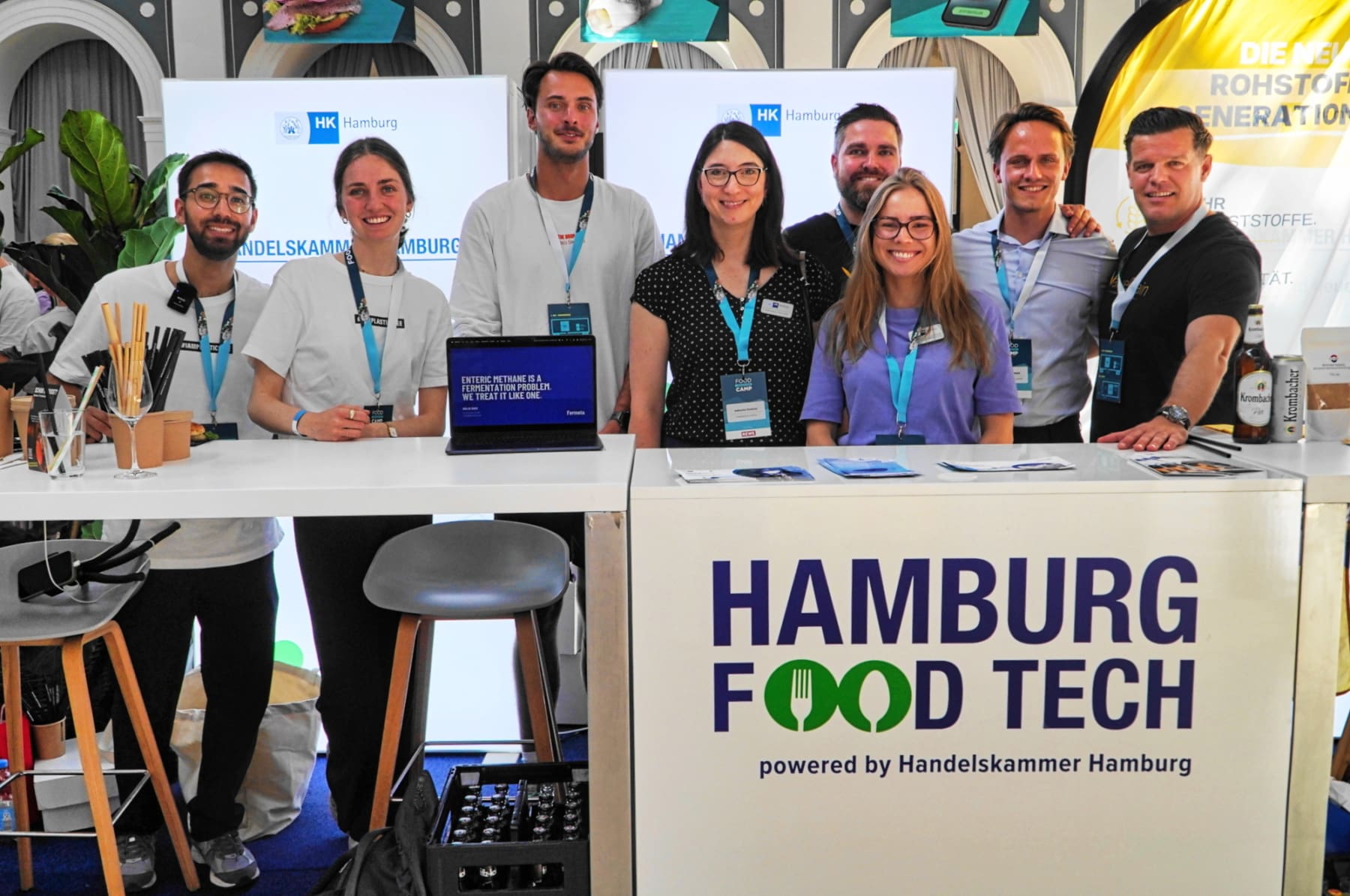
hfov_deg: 59.6
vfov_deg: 41.6
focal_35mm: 32
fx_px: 1180
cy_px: 448
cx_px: 675
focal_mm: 21
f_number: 9
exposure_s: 1/40
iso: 320
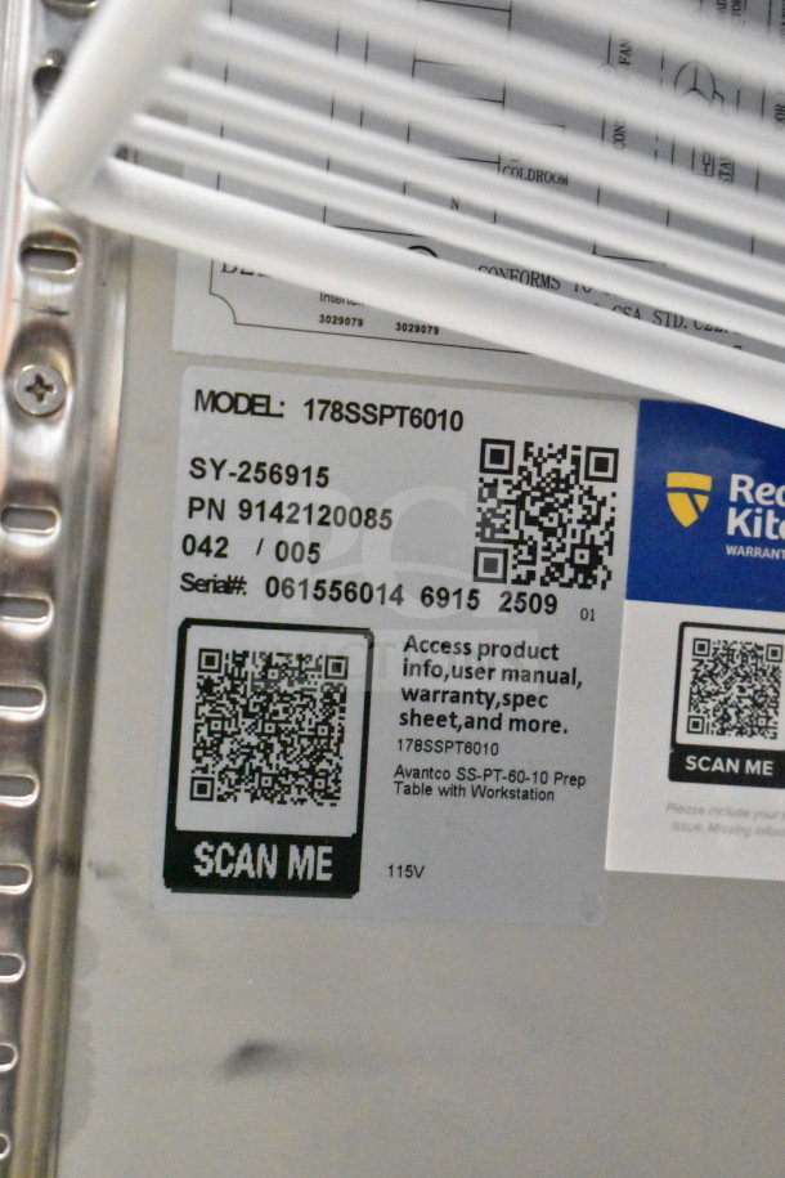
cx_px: 392
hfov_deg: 18.2
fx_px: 2453
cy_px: 589
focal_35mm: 75
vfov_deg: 27.0
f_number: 5.6
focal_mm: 50
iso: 25600
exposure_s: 1/50
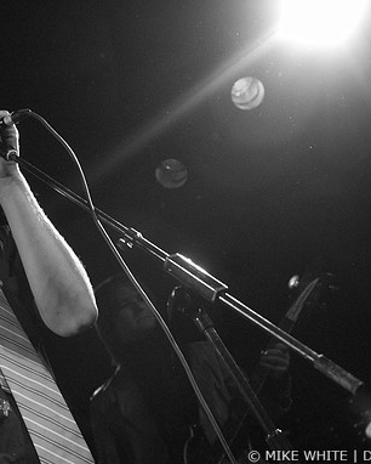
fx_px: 1025
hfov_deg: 20.5
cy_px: 232
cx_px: 166
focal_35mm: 75
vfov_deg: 25.5
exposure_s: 1/80
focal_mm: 35
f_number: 2.8
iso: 1600
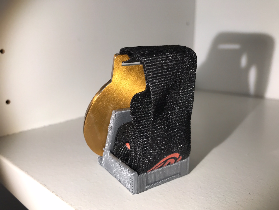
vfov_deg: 49.7
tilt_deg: -9.4
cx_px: 140
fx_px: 226
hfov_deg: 63.4
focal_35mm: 28
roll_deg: -0.5
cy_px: 105
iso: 25
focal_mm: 3.99
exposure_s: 1/167
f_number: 1.8
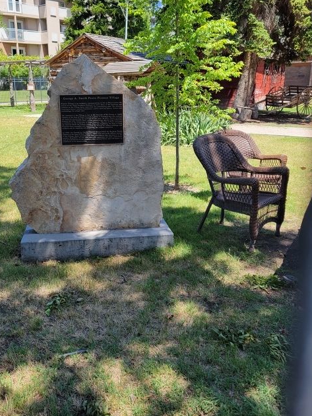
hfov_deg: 42.7
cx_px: 121
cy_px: 186
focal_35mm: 33
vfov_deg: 55.2
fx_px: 396
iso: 40
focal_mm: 5.4
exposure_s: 1/724
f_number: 1.8
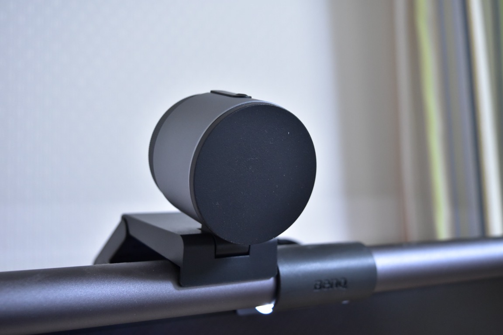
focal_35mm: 48
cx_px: 252
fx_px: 671
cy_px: 168
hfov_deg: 41.1
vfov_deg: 28.1
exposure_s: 1/50
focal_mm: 32
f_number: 5.6
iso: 1600
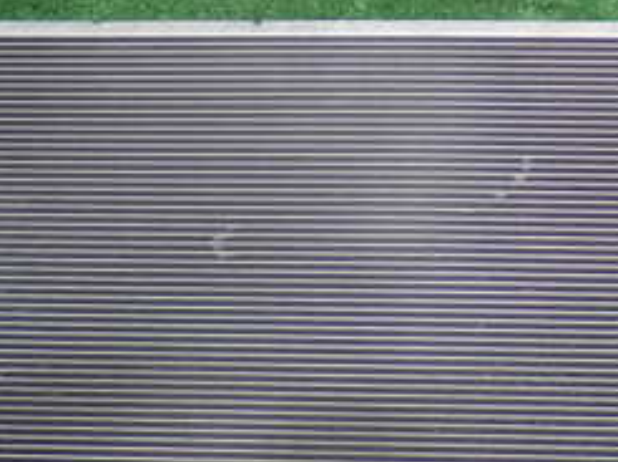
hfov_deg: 16.1
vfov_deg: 12.1
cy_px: 276
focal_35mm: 122
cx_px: 465
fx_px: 2176
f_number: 3.2
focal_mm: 9.01
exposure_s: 1/50
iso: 250
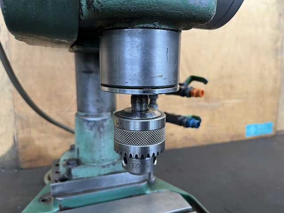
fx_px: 213
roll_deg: -0.3
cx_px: 142
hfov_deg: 67.3
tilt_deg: -12.0
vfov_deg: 53.1
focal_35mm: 26
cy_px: 106
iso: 200
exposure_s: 1/60
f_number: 1.6
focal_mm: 5.1
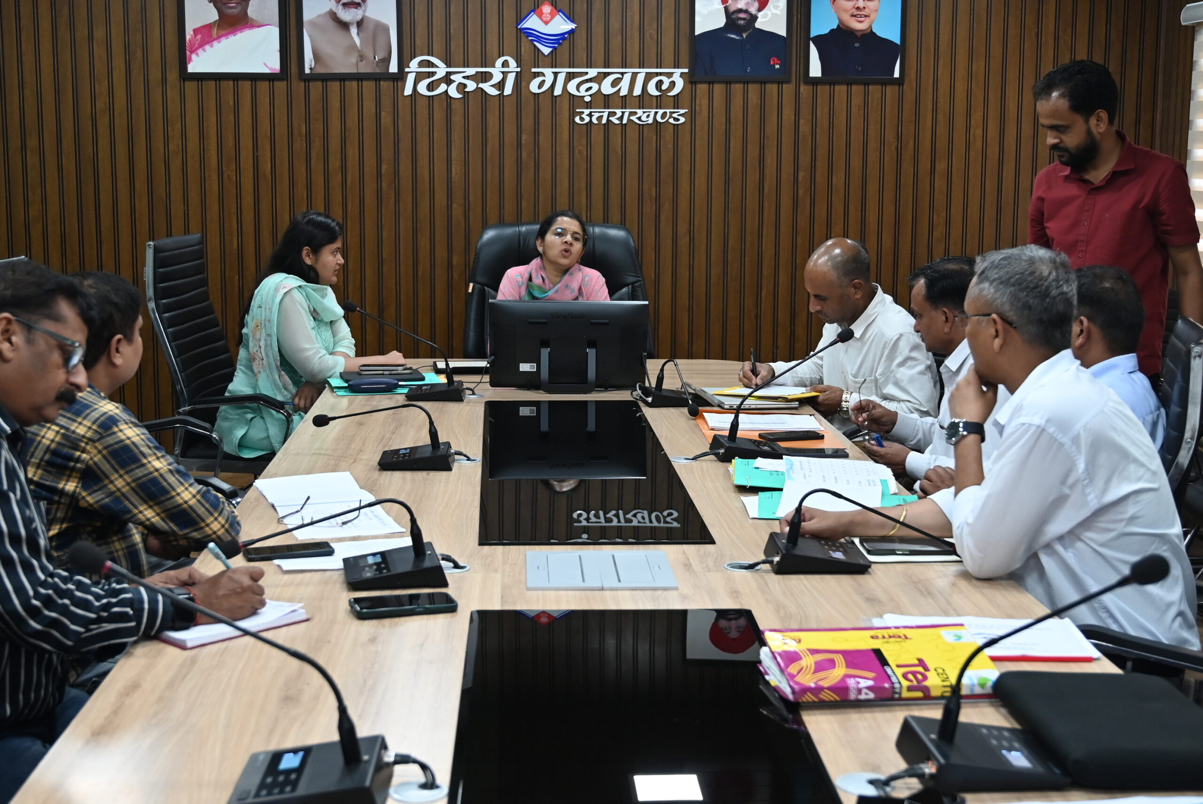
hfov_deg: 40.3
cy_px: 402
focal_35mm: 49
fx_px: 1639
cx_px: 602
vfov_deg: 27.6
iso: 1250
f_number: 4
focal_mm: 33
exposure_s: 1/125
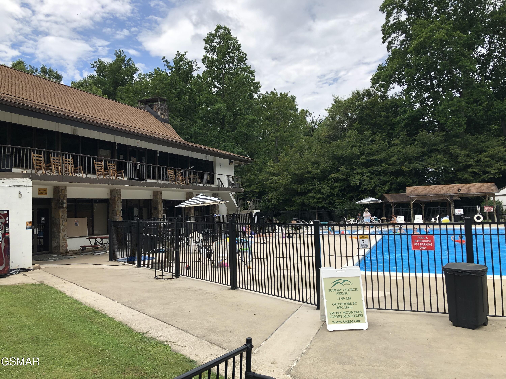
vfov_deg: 49.7
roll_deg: +2.3
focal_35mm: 28
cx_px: 253
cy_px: 190
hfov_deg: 63.4
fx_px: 409
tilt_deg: +2.6
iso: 20
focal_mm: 3.99
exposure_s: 1/1919
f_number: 1.8
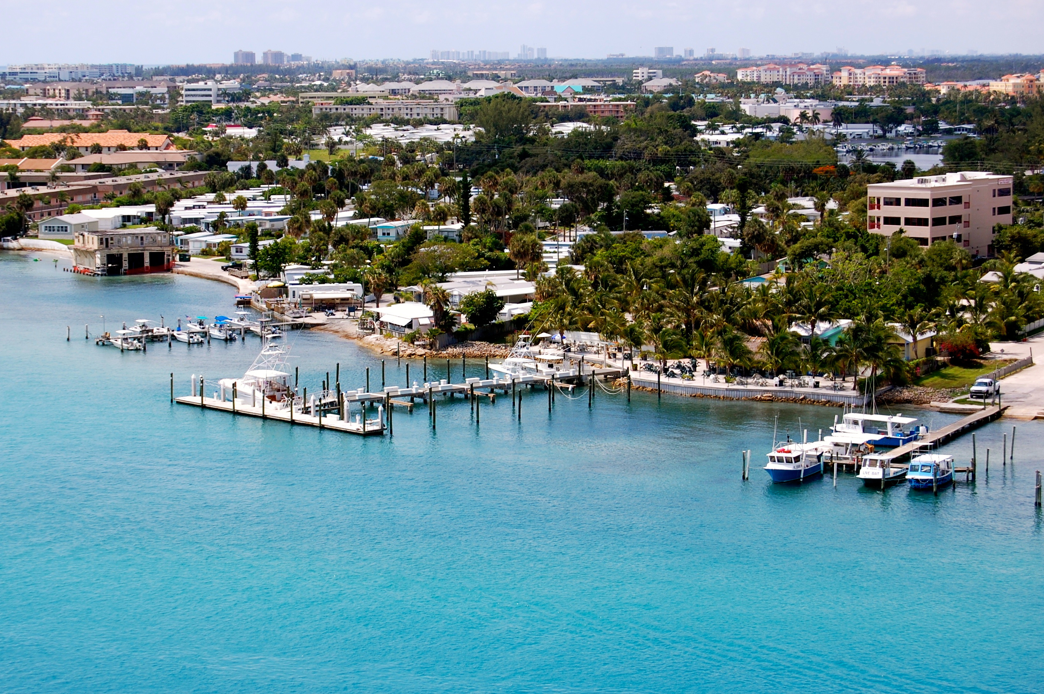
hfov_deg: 22.5
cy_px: 321
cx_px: 476
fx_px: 2623
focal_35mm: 91
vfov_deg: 15.1
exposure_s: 1/320
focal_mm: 55
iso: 200
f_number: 9
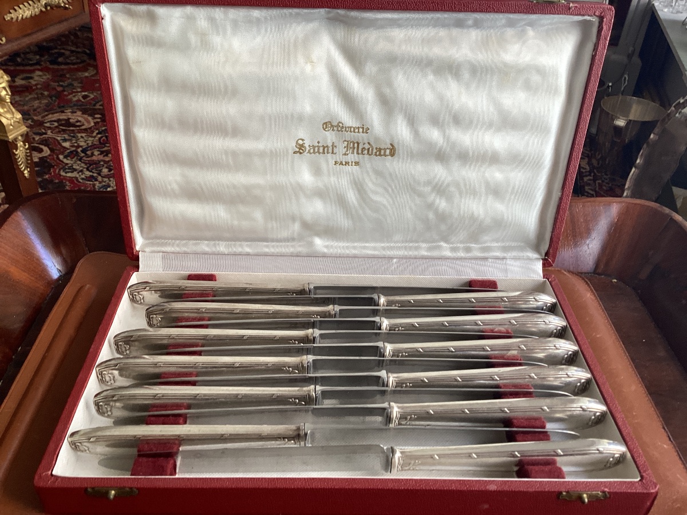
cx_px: 344
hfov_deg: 58.4
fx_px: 615
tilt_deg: -34.4
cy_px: 258
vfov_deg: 45.4
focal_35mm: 31
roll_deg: -3.4
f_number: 2.4
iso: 64
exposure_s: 1/60
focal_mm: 3.3
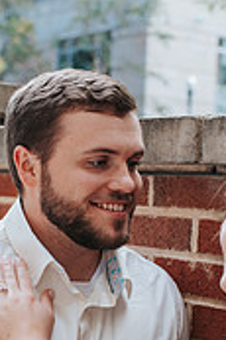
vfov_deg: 22.3
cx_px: 73
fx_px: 859
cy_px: 234
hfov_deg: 15.0
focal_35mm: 91
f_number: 3.2
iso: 180
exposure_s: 1/250
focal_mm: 35
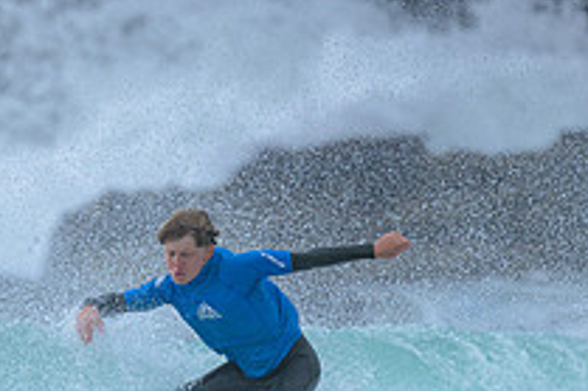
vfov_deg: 0.6
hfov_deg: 0.9
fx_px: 36263
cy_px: 466
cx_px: -56
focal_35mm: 2222
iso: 280
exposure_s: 1/1600
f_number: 6.3
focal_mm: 800
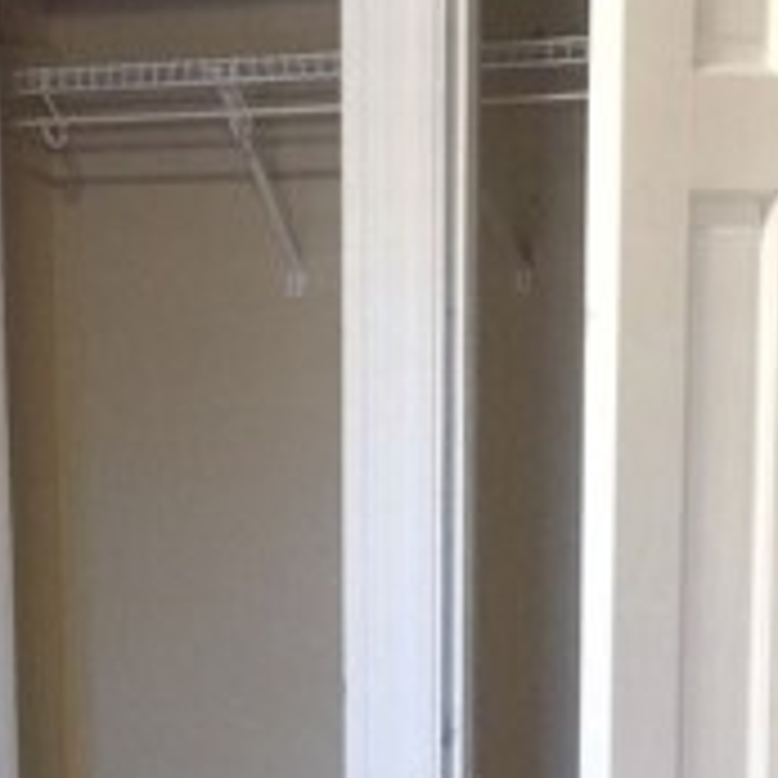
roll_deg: +0.9
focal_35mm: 114
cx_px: 265
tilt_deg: -11.7
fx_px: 2899
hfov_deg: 15.3
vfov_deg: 14.8
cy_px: 944
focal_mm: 4.15
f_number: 2.2
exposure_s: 1/15
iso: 80
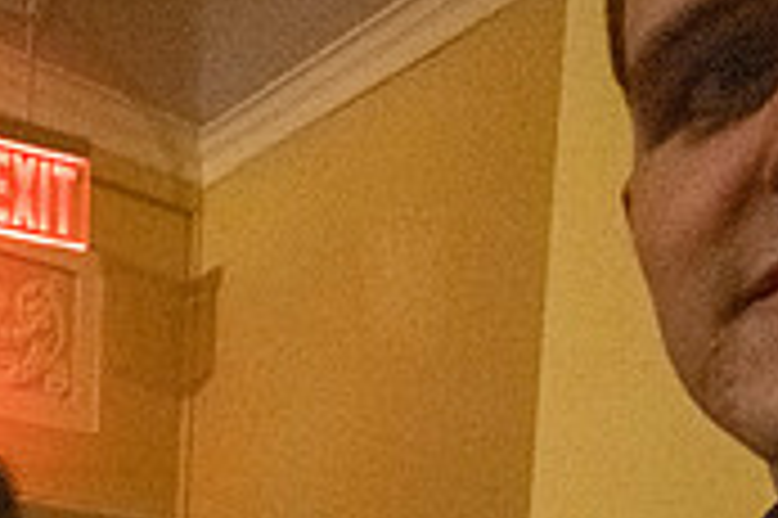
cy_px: 849
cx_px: -72
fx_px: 1015
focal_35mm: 47
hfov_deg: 35.9
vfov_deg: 21.8
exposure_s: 1/250
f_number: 4.5
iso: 16000
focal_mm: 14
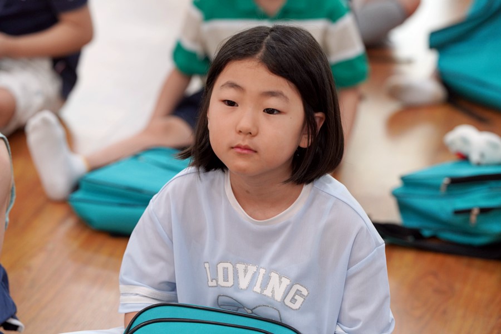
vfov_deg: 9.7
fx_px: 1976
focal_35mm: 142
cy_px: 167
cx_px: 250
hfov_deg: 14.4
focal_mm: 142
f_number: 4
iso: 1250
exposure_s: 1/160
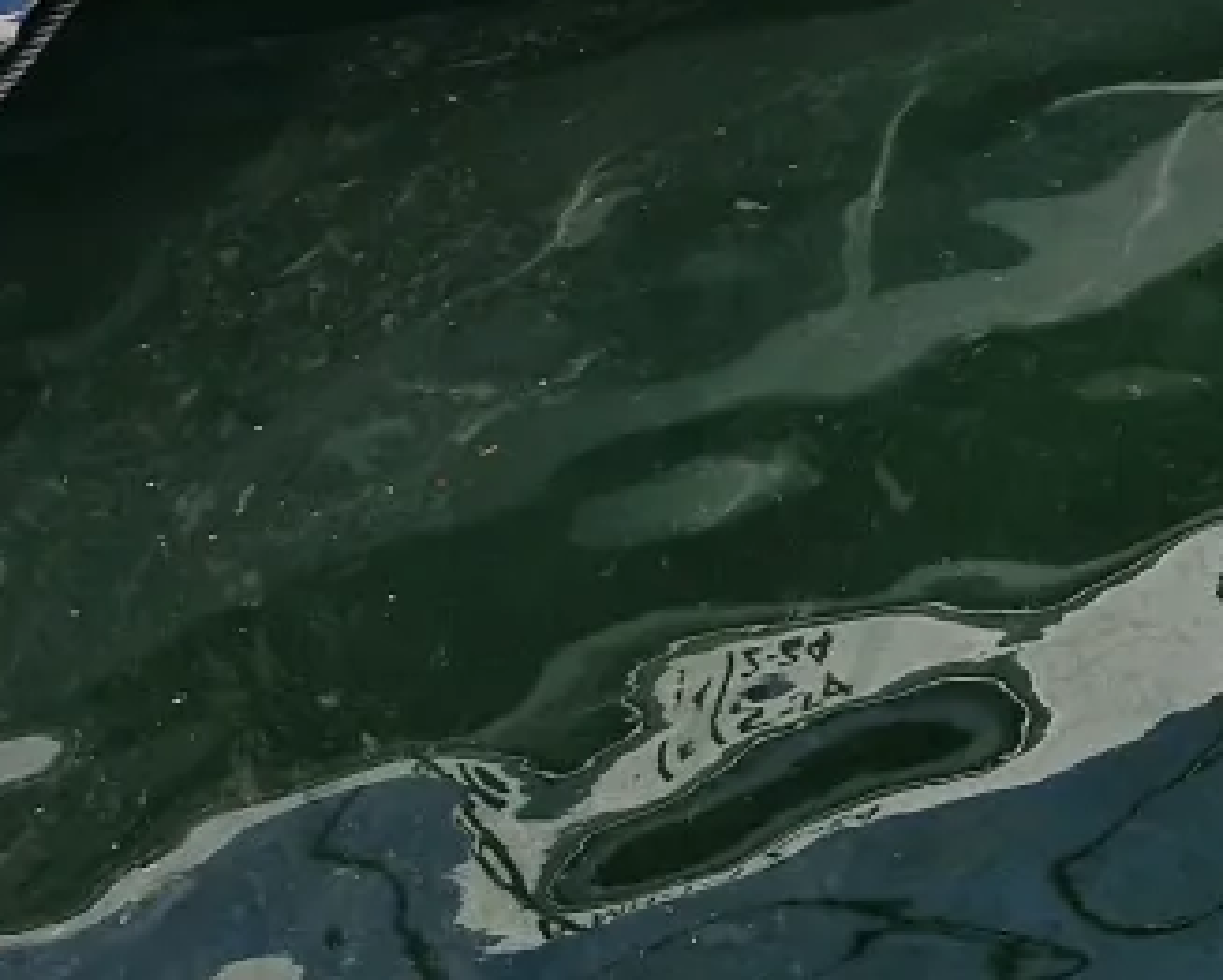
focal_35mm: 96
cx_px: 1369
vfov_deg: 14.7
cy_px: -584
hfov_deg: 19.1
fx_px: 3477
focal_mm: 5.54
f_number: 1.8
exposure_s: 1/2256
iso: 50
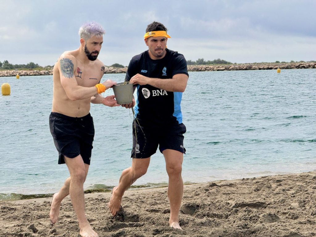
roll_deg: -0.4
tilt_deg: -1.5
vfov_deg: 12.3
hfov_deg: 16.4
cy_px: 118
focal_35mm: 120
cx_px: 158
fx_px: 1095
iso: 50
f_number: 2.8
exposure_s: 1/1969
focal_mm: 15.66
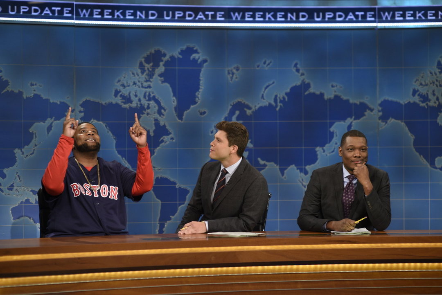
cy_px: 148
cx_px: 221
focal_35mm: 85
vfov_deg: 16.1
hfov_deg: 23.9
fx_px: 1044
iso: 800
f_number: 2.8
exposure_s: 1/125
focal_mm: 85
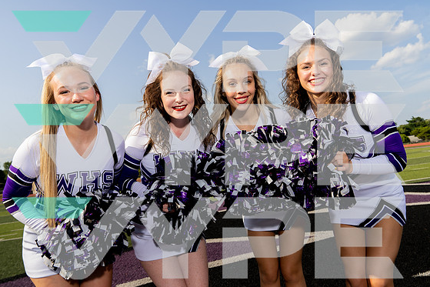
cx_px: 210
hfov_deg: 65.5
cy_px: 145
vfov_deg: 46.4
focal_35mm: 28
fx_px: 335
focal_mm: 27
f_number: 7.1
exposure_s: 1/250
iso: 100
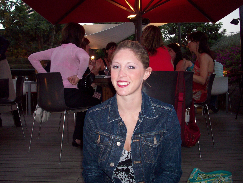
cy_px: 92
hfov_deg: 50.1
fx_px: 260
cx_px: 122
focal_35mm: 37
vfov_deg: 38.7
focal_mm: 6.2
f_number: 2.8
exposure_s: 1/45
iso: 160
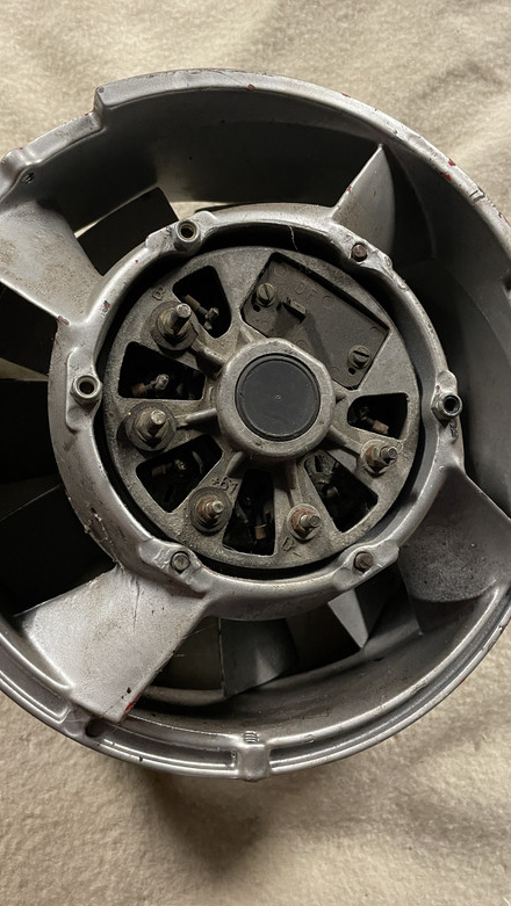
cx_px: 235
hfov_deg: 40.2
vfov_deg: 66.0
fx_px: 698
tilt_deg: -70.8
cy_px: 444
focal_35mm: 29
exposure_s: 1/33
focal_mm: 4.2
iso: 640
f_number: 1.6
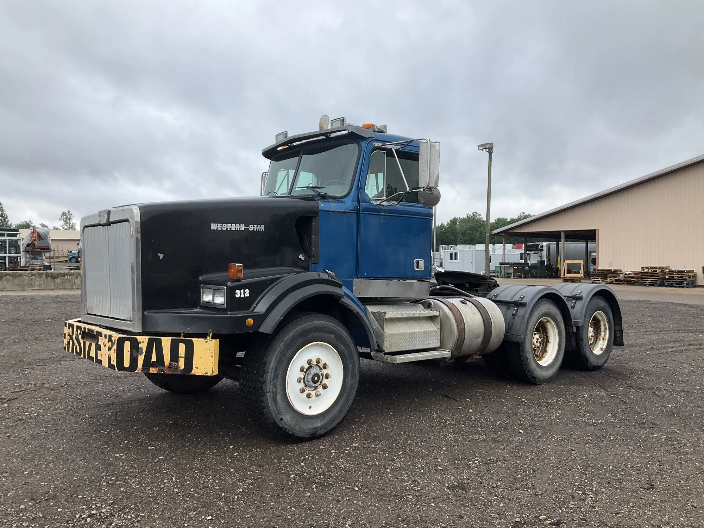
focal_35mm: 29
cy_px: 264
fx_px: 590
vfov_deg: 48.2
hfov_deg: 61.7
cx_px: 352
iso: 25
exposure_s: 1/642
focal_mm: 3
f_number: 1.8
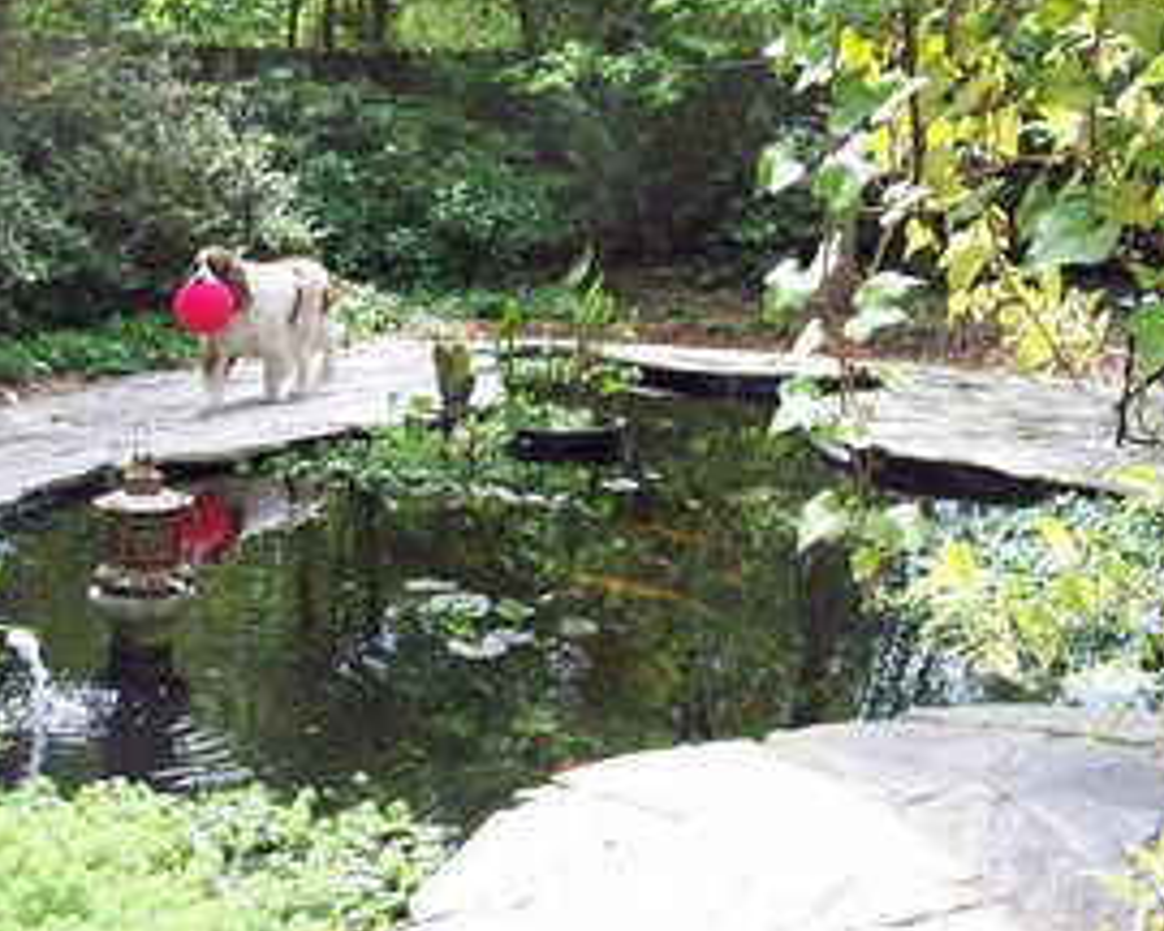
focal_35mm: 62
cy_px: 276
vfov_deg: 24.4
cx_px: 448
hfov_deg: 30.4
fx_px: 2136
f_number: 3.4
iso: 100
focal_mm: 8
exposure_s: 1/125
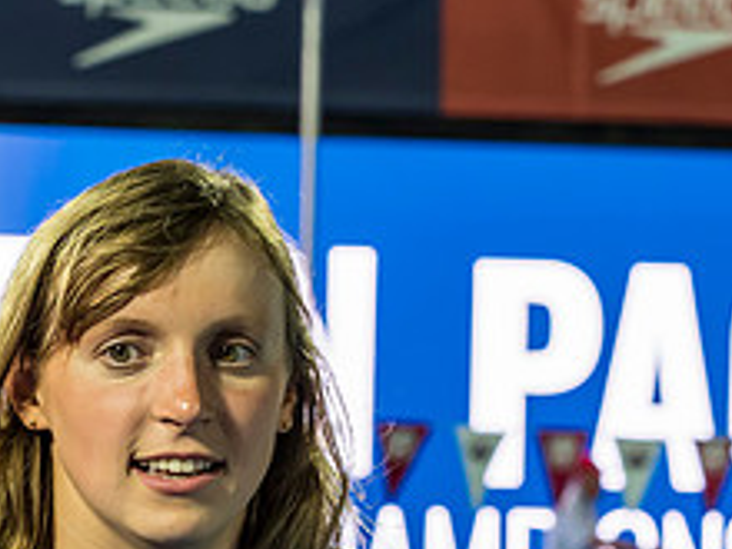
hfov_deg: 6.6
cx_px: 126
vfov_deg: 4.9
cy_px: 654
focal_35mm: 300
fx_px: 6344
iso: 800
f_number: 4.5
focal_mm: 57
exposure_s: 1/320
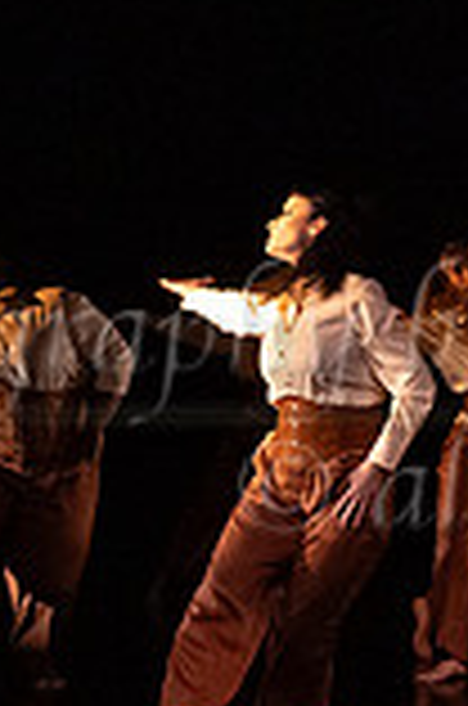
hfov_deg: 8.7
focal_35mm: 144
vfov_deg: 14.3
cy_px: 407
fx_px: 2820
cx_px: 1069
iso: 4000
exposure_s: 1/400
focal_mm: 28
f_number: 4
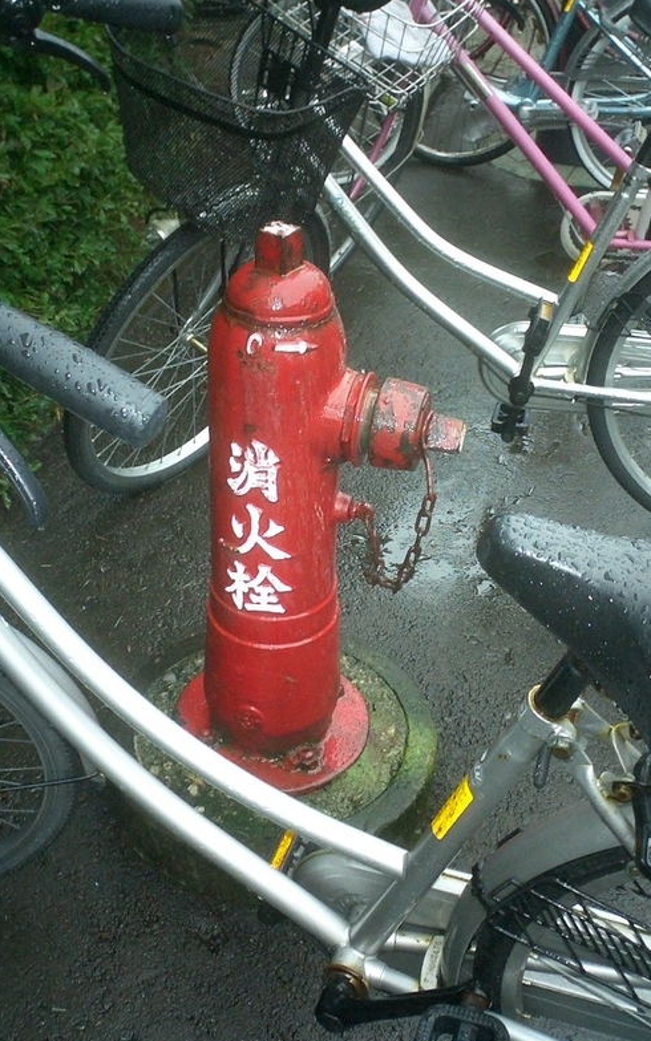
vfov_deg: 49.3
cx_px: 328
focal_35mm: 40
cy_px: 519
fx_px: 1135
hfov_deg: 32.0
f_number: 3.5
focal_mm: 5.6
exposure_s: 1/40
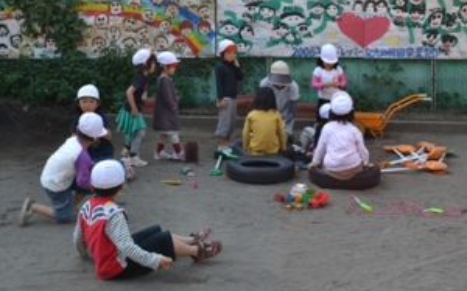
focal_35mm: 49
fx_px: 623
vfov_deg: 26.1
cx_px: 224
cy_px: 91
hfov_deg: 41.1
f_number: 5.6
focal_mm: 24
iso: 180
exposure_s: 1/125
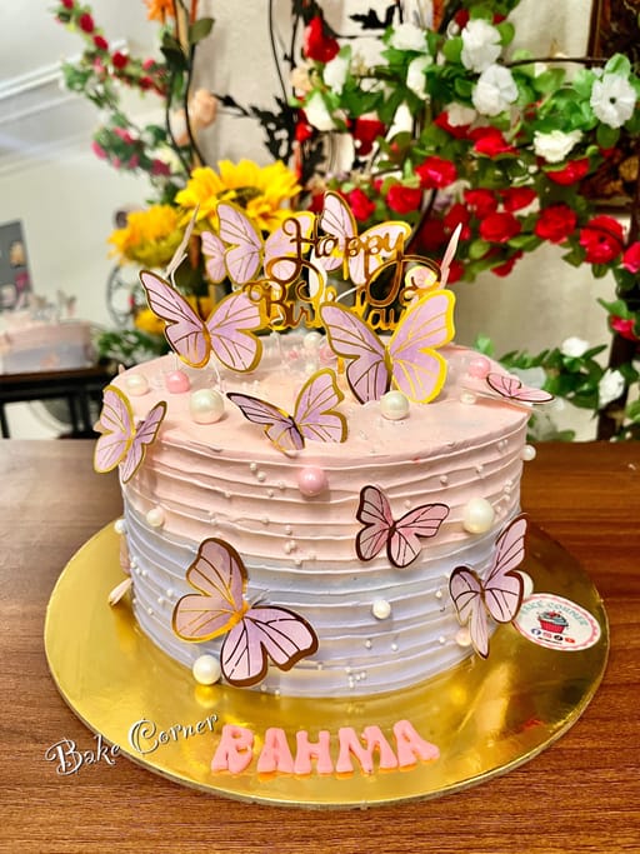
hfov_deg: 53.0
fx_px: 641
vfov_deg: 67.3
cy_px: 427
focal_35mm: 26
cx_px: 320
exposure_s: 1/60
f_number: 1.6
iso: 250
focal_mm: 5.1
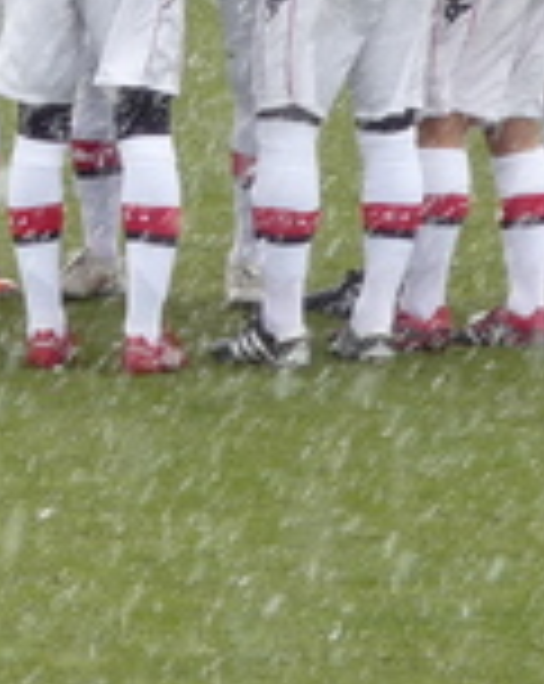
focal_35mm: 1277
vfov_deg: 1.5
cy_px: 29
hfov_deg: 1.2
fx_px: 25778
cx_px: 54
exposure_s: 1/125
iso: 100
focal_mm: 47
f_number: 4.9
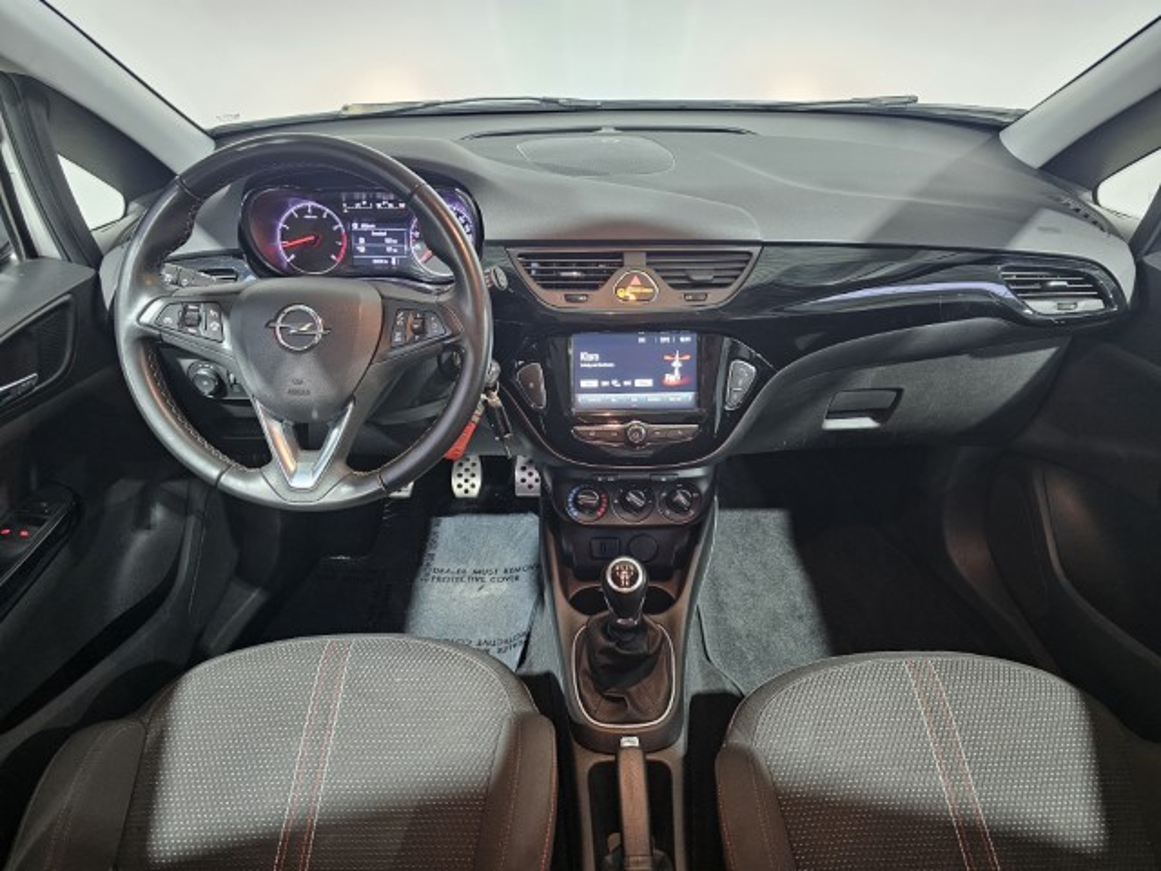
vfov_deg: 58.9
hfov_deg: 73.9
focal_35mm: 23
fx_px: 771
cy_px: 436
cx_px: 580
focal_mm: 6.3
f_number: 1.7
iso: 640
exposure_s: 1/33
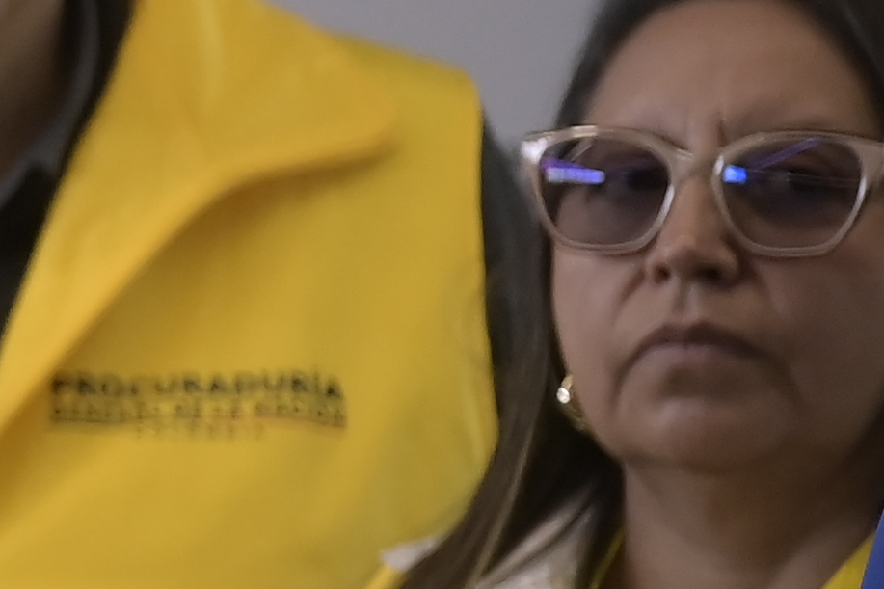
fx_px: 25335
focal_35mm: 1032
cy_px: 363
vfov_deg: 1.3
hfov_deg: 2.0
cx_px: -1794
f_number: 2.8
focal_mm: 170
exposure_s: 1/1000
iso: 2500
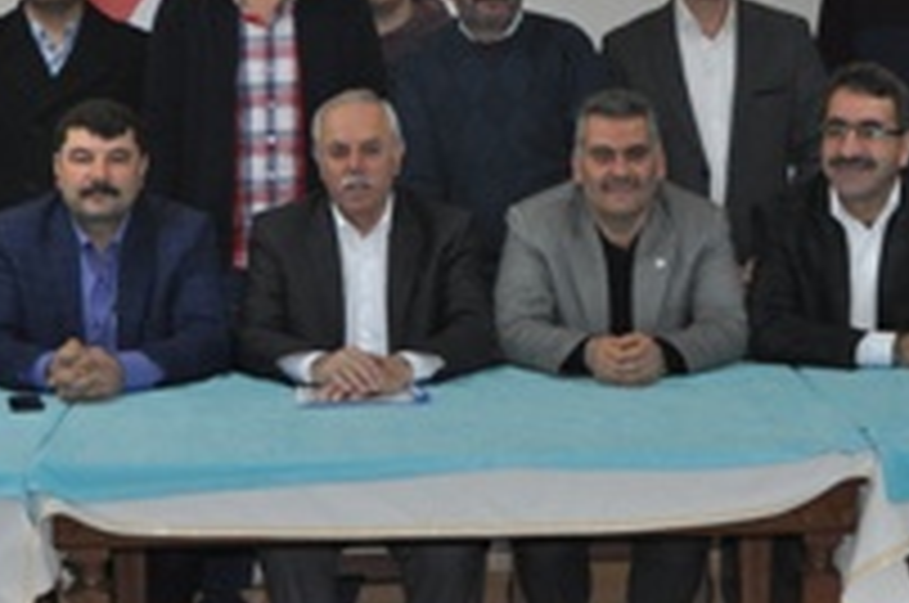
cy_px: 126
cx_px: 486
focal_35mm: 103
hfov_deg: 19.8
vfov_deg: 13.2
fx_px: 2599
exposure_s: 1/60
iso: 800
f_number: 4
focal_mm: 31
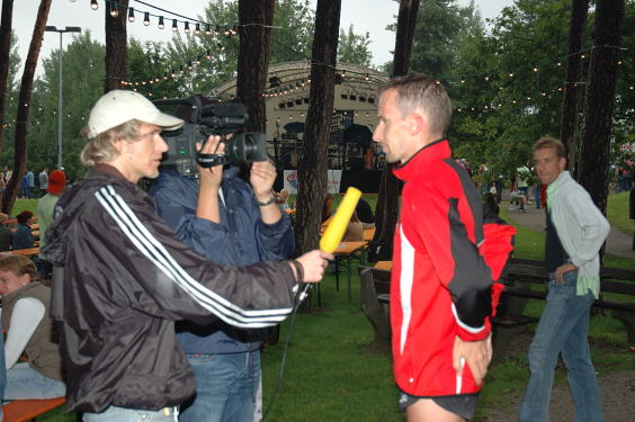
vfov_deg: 26.4
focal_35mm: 51
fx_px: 899
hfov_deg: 38.9
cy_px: 211
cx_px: 318
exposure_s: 1/60
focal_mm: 34
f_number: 4.2
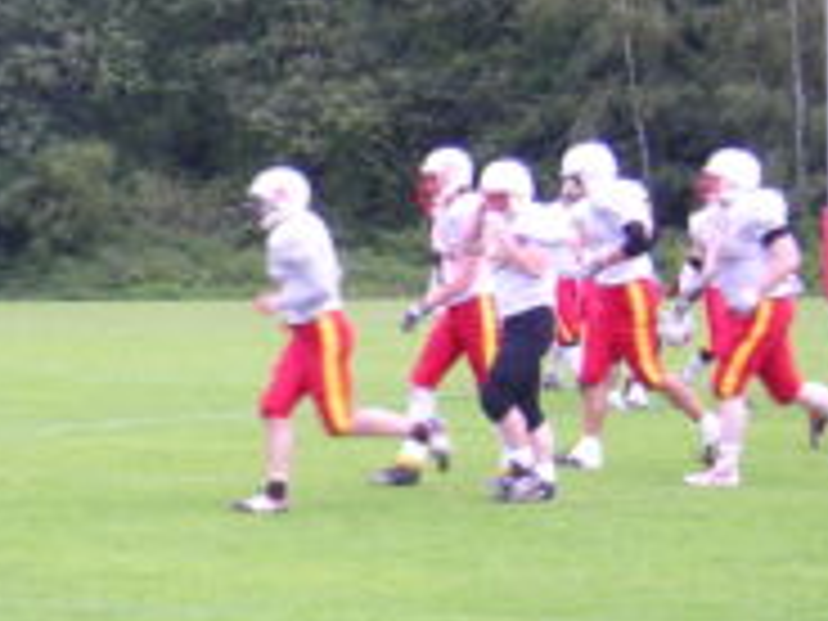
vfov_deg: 6.3
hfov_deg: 8.4
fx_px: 5621
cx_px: 144
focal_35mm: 235
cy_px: 230
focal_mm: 14.1
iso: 237
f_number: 4.7
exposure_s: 1/113
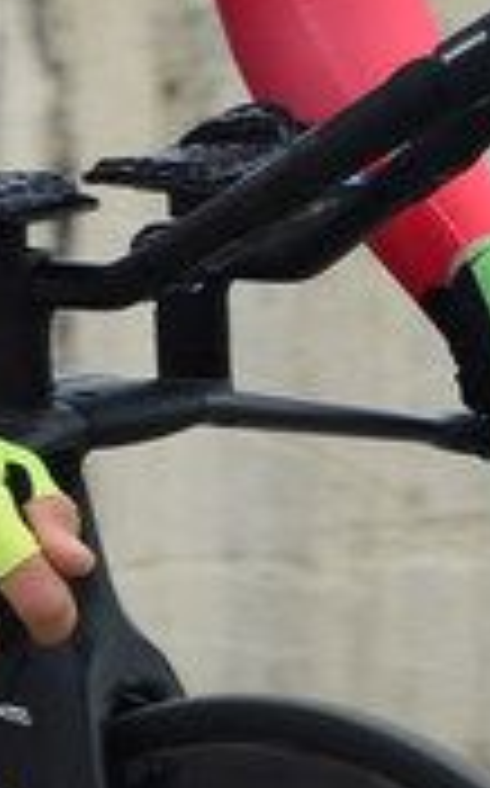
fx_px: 10474
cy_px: 257
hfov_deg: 2.7
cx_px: 355
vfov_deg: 4.3
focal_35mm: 489
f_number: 8
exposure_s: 1/1000
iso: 800
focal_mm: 70
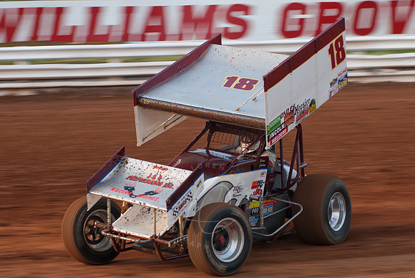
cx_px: 208
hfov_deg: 17.0
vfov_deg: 11.4
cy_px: 139
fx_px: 1385
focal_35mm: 120
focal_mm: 80
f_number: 4
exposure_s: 1/320
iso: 250
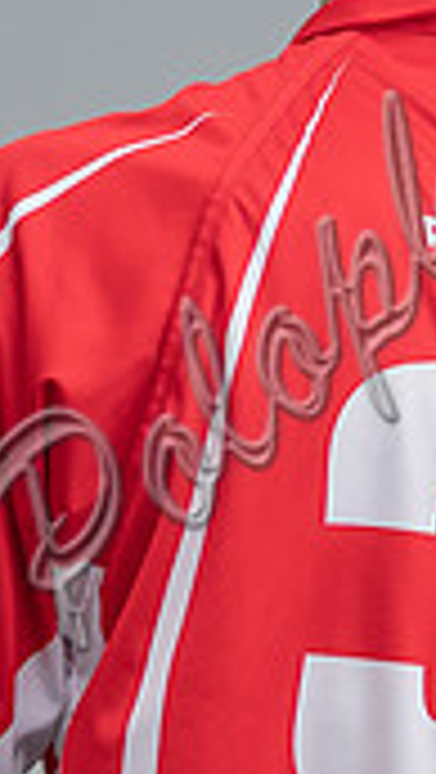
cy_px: -39
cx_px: 522
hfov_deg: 0.5
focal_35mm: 2324
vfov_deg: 0.9
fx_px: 47671
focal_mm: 300
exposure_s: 1/5000
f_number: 2.8
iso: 320
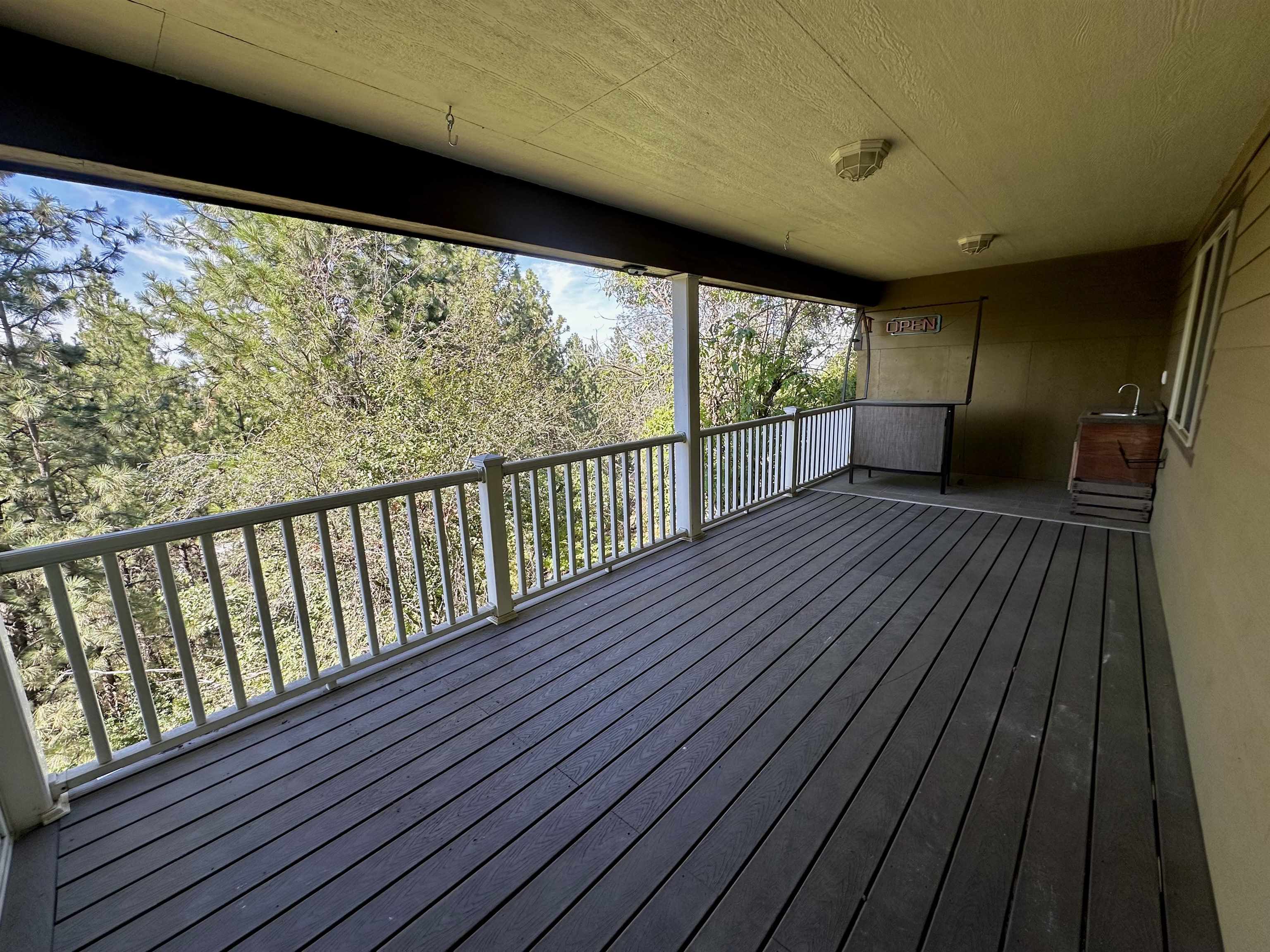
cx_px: 635
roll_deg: +2.0
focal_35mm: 14
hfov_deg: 102.1
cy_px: 476
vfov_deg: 85.7
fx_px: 514
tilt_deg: -10.4
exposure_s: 1/222
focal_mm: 2.22
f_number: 2.2
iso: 40
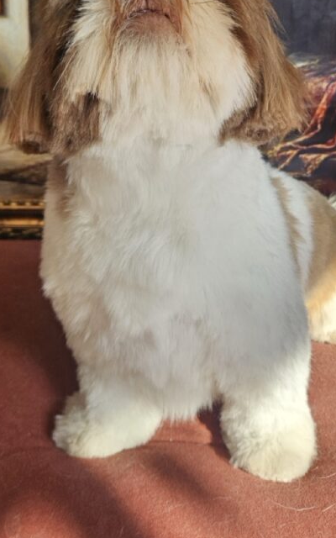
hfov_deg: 32.8
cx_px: 170
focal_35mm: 39
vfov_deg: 48.9
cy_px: 150
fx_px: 571
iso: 50
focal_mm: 5.4
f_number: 1.8
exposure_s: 1/1011
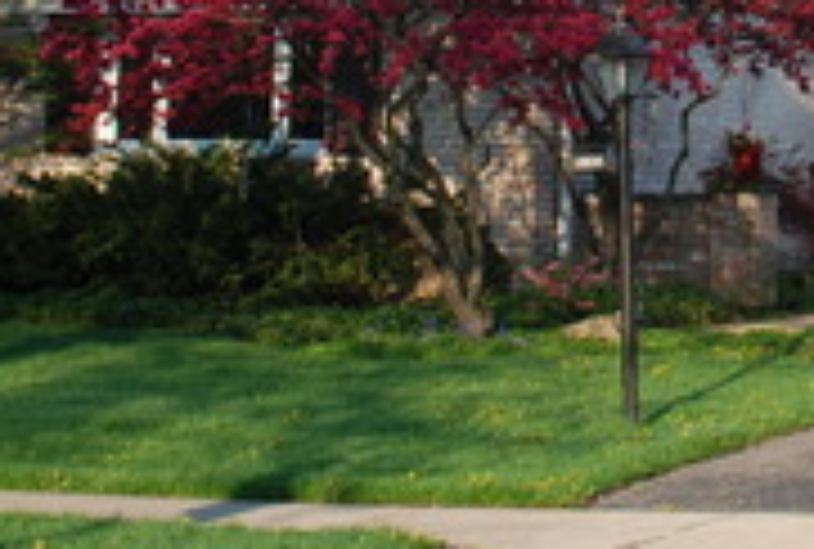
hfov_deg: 14.5
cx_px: 859
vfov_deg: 9.8
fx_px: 3131
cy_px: -176
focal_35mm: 138
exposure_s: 1/125
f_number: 5.6
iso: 100
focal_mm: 26
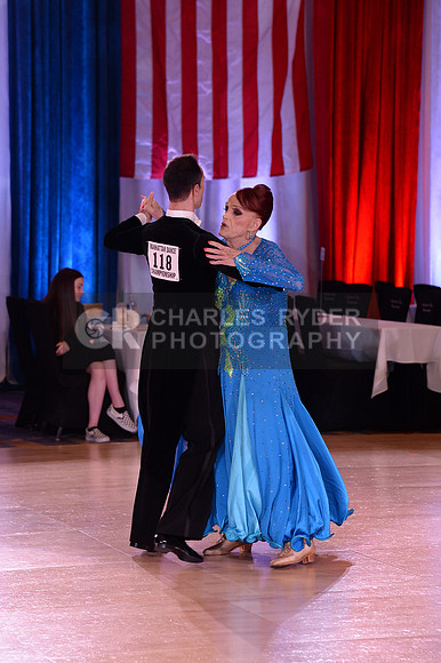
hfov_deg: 11.4
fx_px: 2207
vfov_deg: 17.1
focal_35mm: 120
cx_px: 220
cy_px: 332
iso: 2000
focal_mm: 120
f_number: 5.6
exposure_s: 1/250
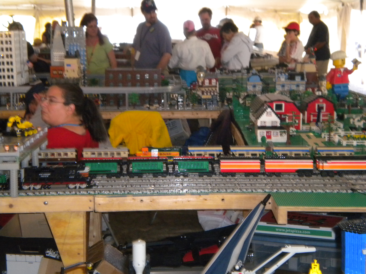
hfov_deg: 24.7
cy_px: 137
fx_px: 835
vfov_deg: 18.7
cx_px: 183
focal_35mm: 79
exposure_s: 1/60
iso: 534
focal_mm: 14.3
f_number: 5.1
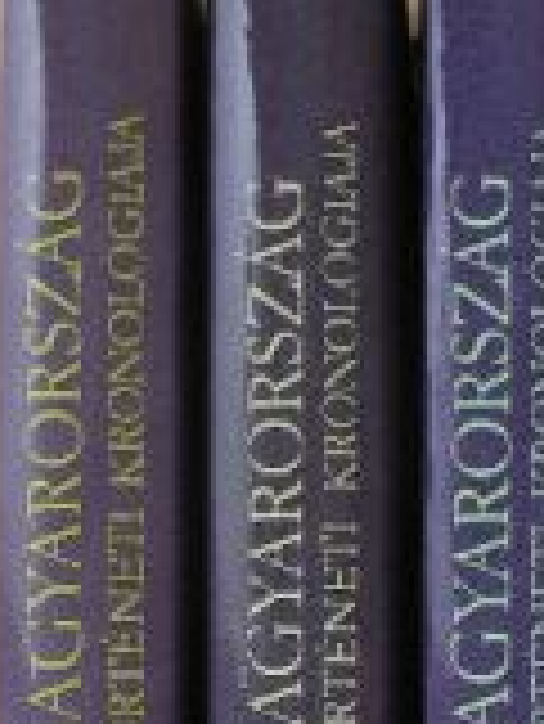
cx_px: 414
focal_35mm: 135
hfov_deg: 11.0
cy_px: 942
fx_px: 2825
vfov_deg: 14.0
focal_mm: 8
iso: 100
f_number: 3.5
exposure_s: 1/12
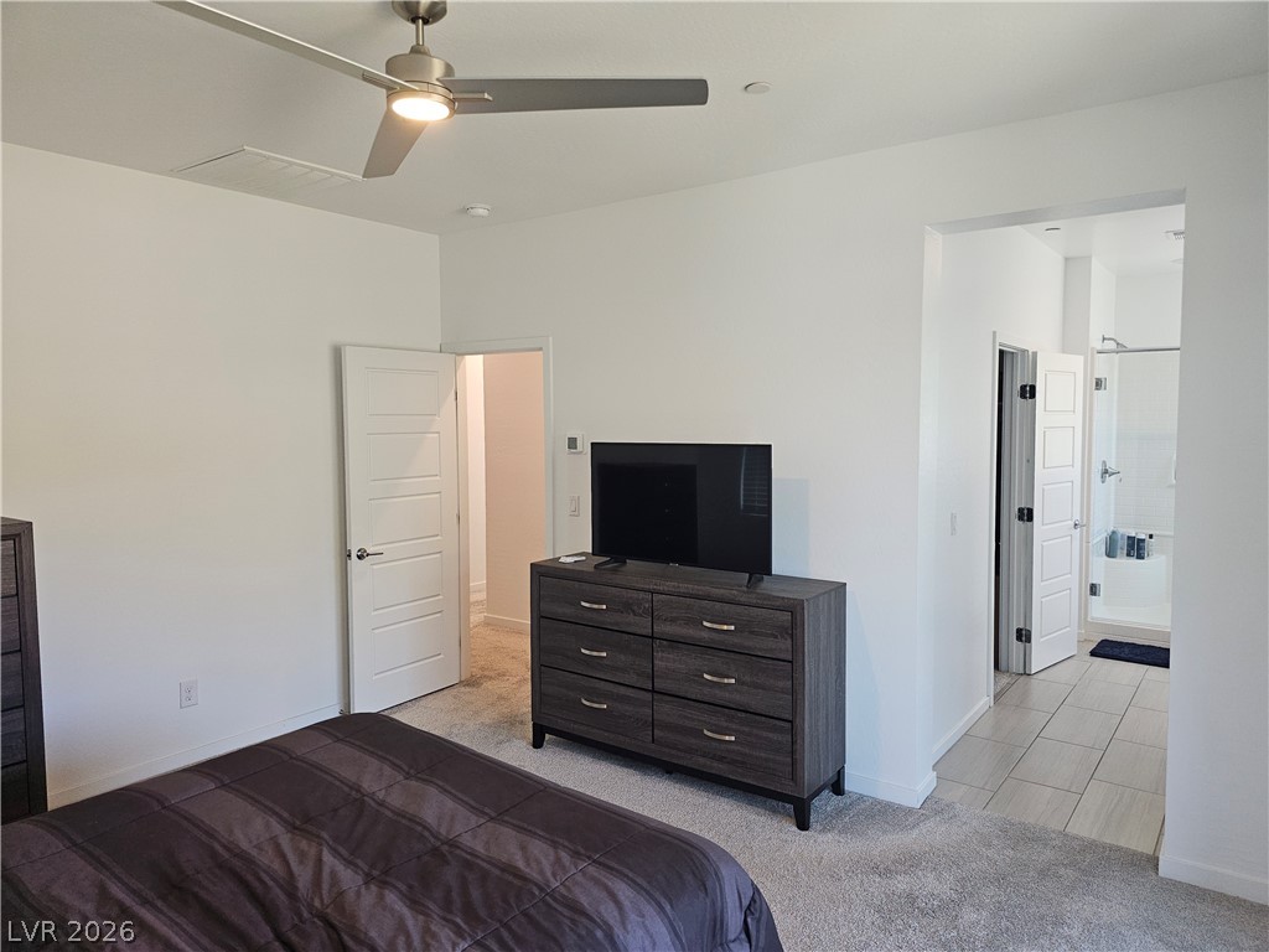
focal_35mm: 23
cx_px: 634
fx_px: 843
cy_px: 476
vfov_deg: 58.9
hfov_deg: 73.9
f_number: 1.7
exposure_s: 1/60
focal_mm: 6.3
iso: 100
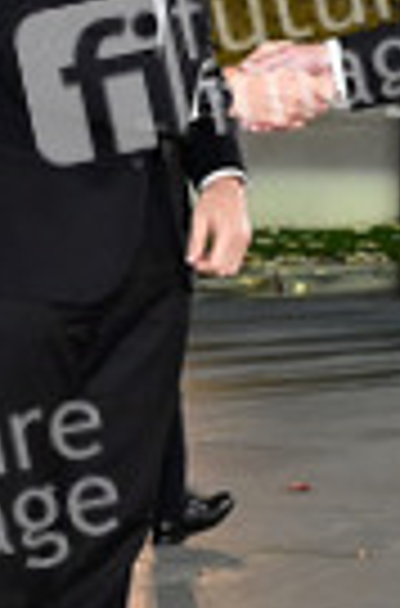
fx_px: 1847
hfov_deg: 12.2
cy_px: 284
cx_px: 378
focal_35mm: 110
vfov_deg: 18.6
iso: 5000
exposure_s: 1/200
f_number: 5
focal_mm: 37
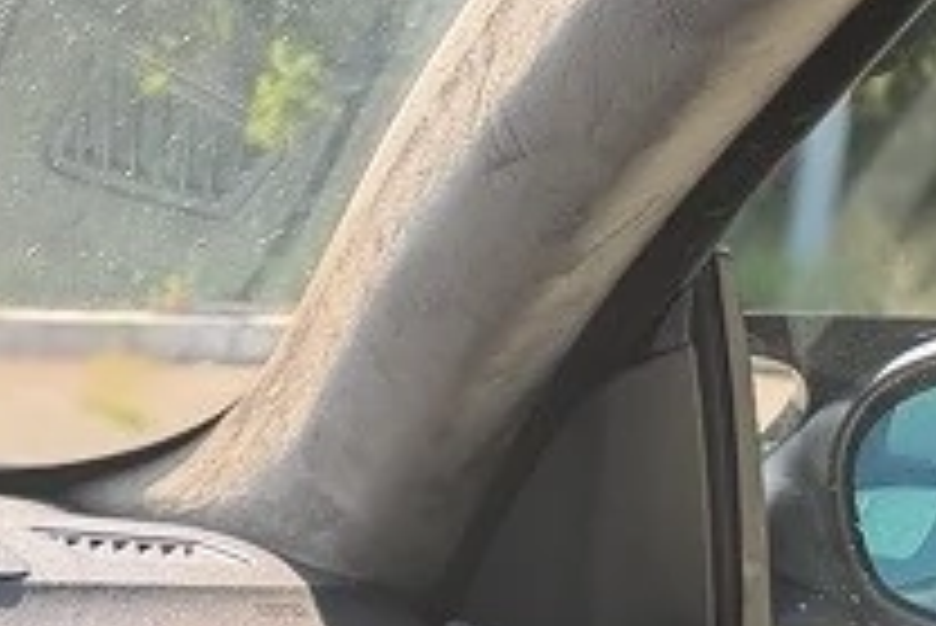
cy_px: 919
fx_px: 3122
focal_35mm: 120
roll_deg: +0.3
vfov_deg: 11.0
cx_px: -1264
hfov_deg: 13.1
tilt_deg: -13.7
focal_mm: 6.76
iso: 100
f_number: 1.78
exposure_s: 1/514
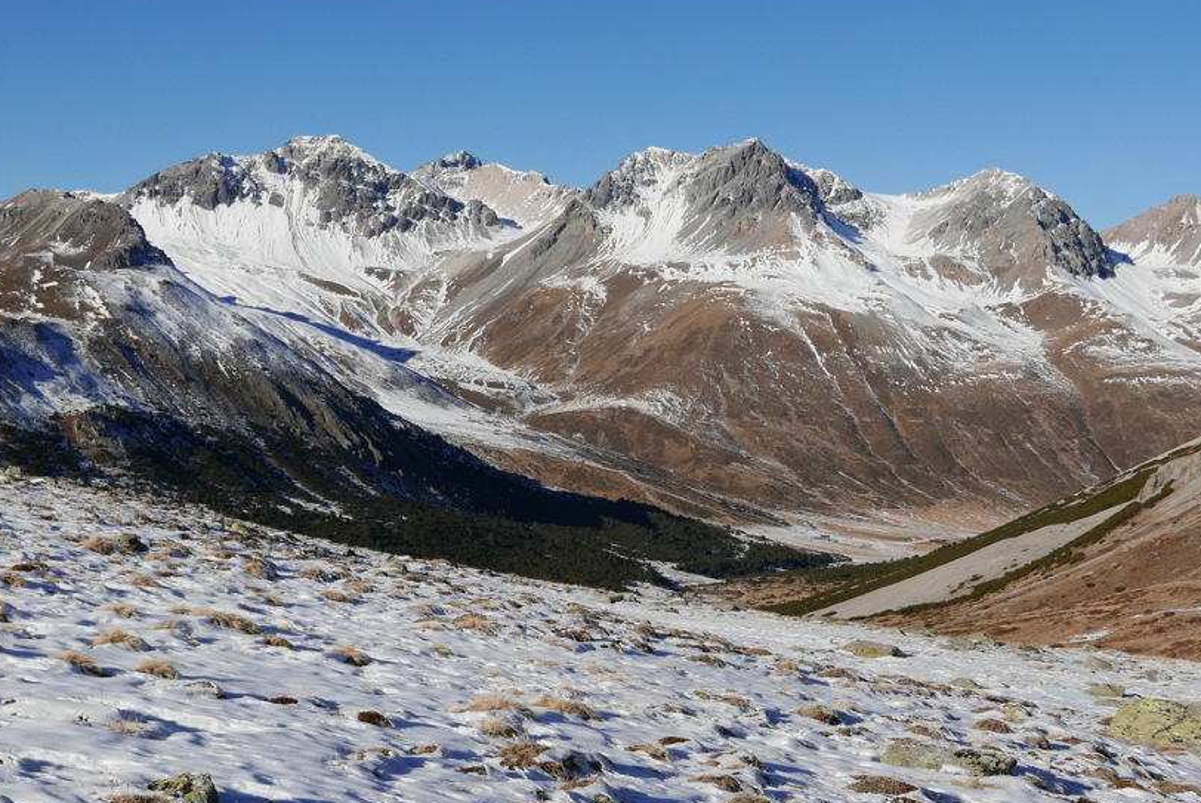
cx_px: 486
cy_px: 501
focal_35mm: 56
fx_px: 1870
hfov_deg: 35.5
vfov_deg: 24.2
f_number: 5.6
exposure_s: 1/1600
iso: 200
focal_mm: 17.2
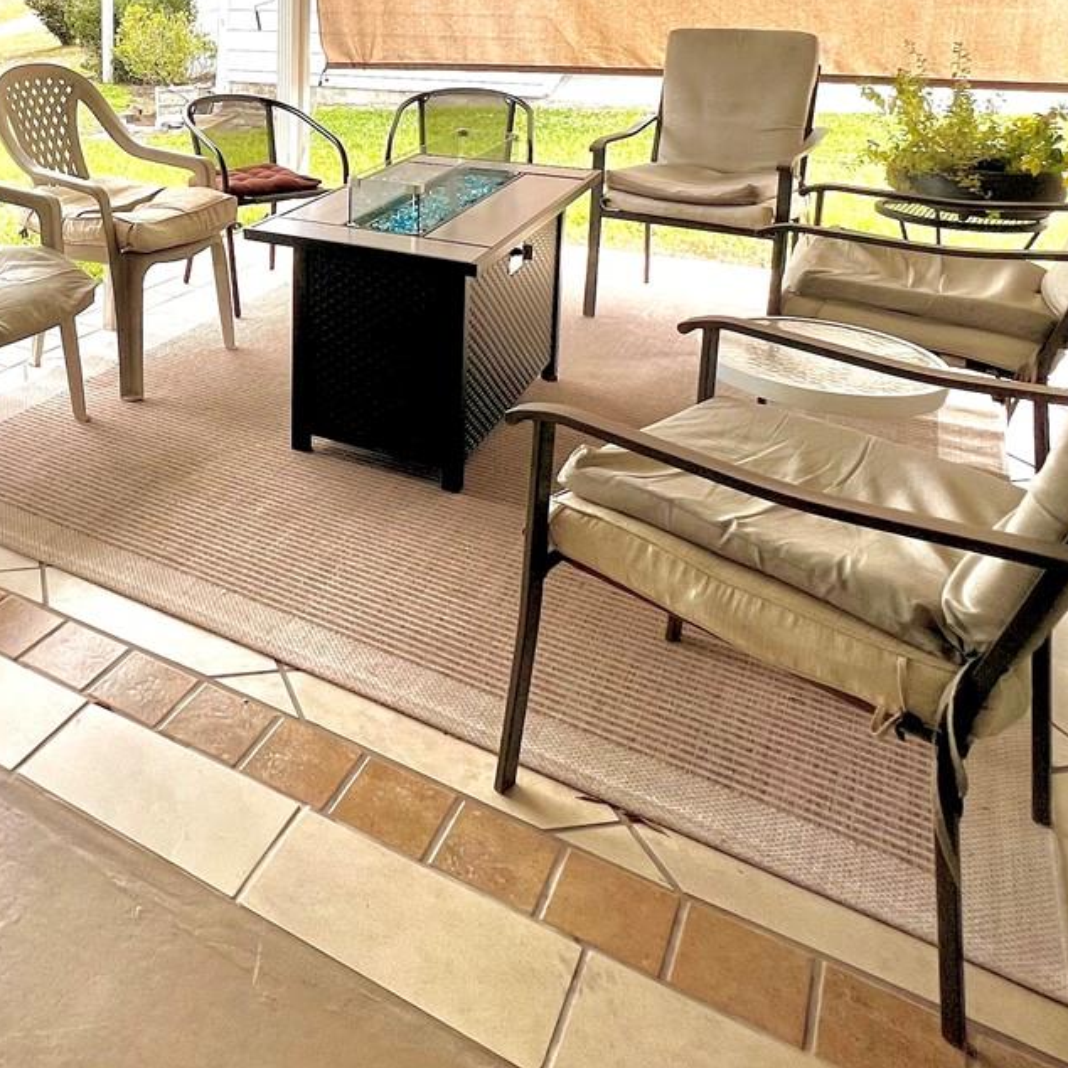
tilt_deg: -12.0
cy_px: 140
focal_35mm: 29
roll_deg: +1.7
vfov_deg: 50.4
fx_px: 1012
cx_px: 142
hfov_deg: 50.4
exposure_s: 1/364
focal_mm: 1.57
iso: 32
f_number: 1.8
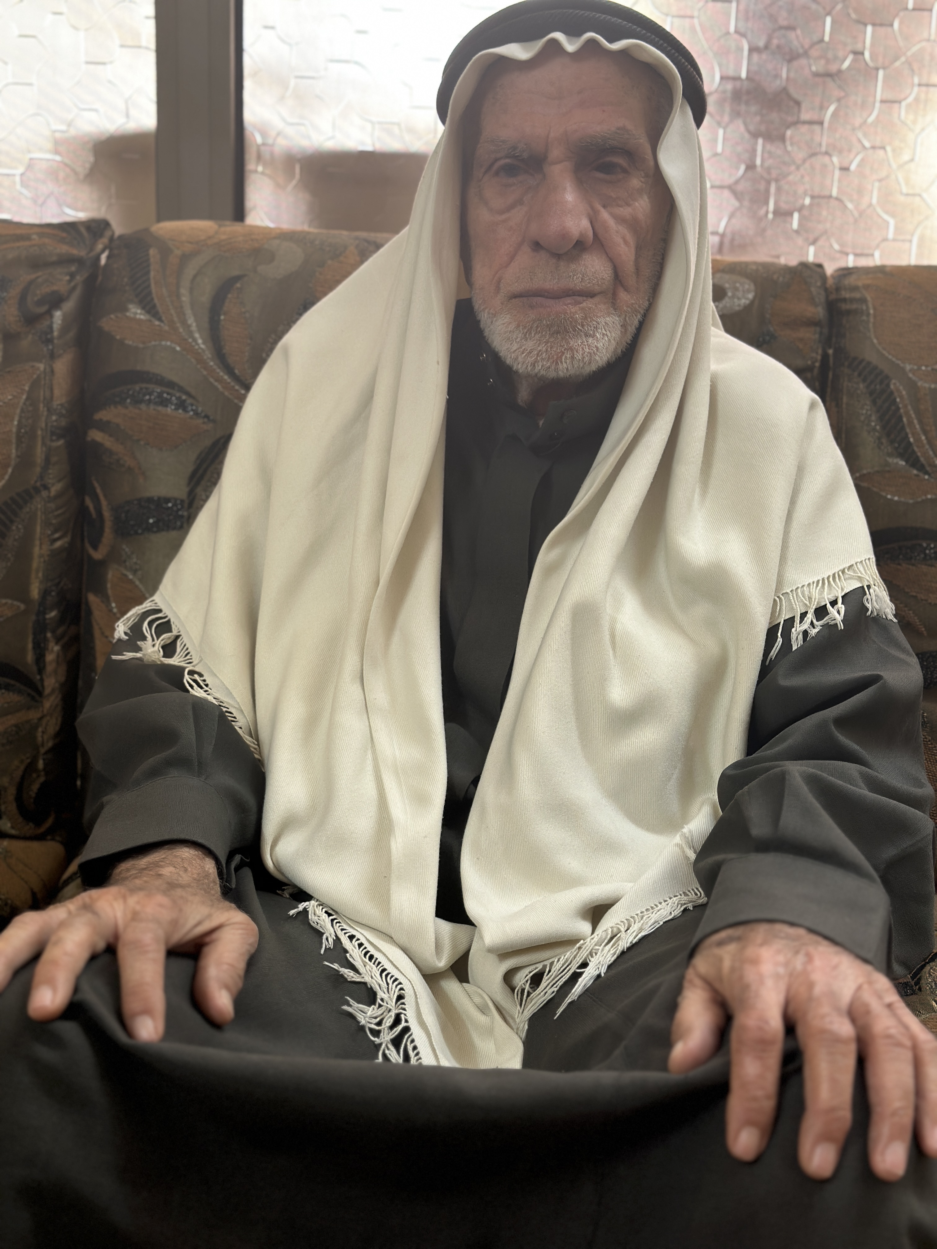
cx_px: 468
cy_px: 624
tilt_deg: -14.9
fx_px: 1732
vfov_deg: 39.7
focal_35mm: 48
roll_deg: -4.1
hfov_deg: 30.3
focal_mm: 6.86
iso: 80
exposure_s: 1/50
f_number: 1.78
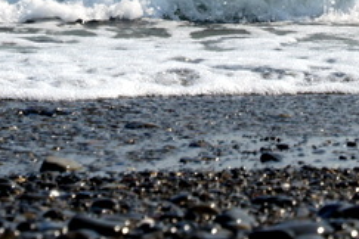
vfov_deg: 3.8
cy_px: -165
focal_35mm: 355
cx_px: 377
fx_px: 3540
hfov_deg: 5.8
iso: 200
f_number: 13
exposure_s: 1/320
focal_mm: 64
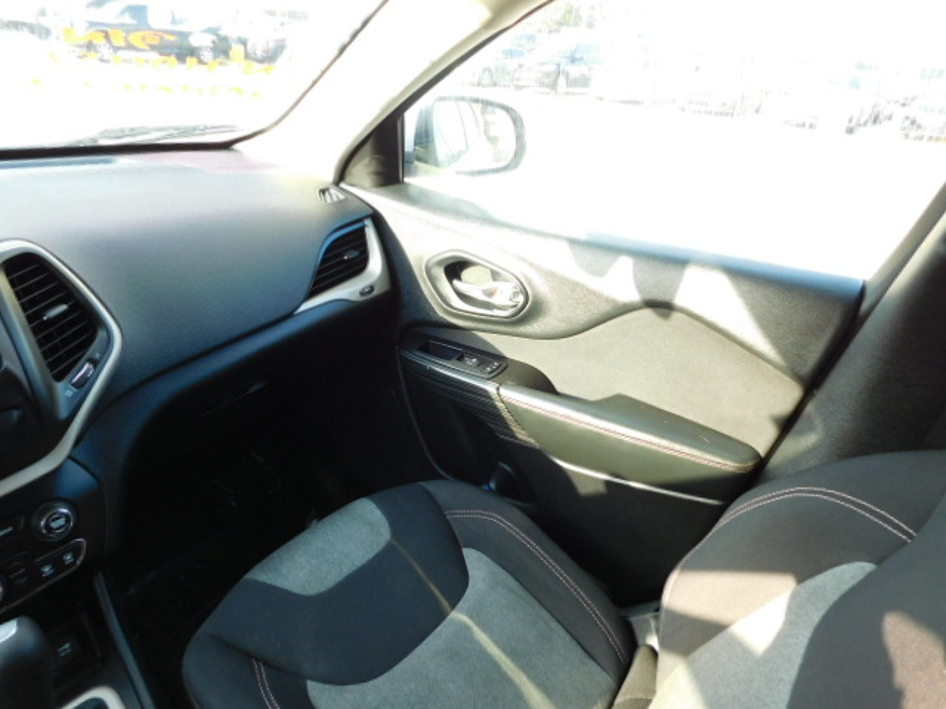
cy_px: 354
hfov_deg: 73.9
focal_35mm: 23
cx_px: 473
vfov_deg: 58.9
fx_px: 629
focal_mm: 4
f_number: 3
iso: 125
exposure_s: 1/60
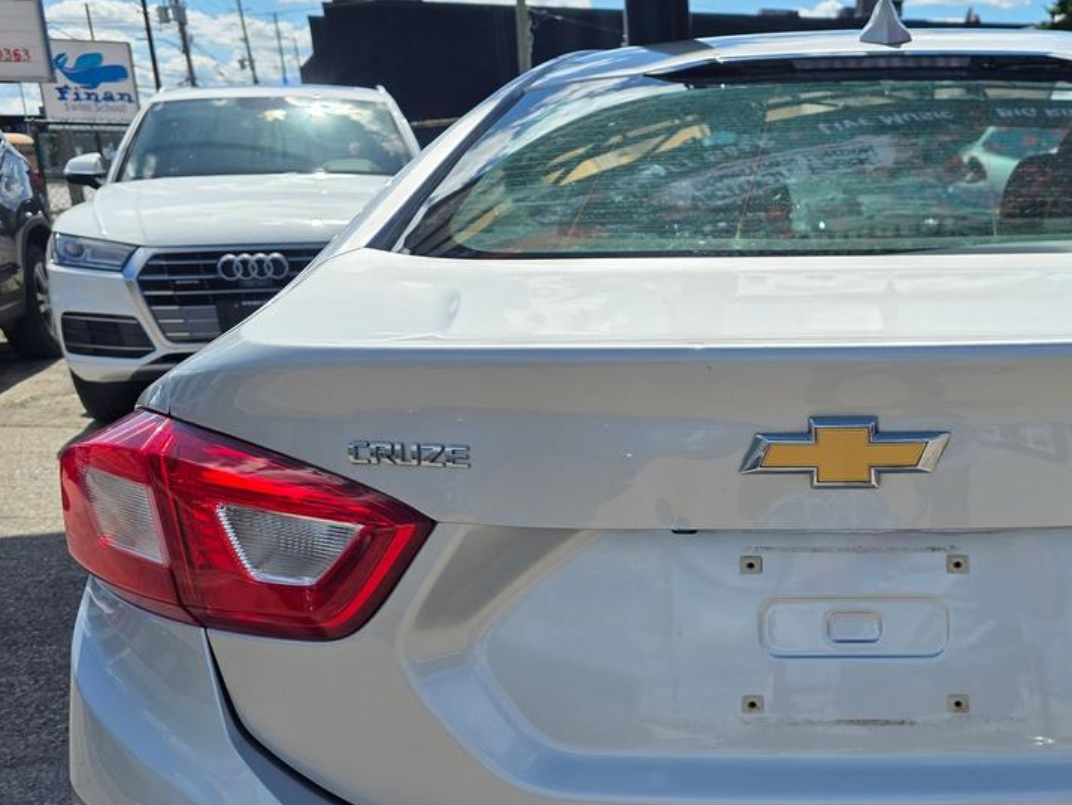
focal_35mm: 41
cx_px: 885
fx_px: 1270
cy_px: 627
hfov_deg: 43.2
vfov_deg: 34.2
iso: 64
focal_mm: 6.3
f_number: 1.7
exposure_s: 1/7944
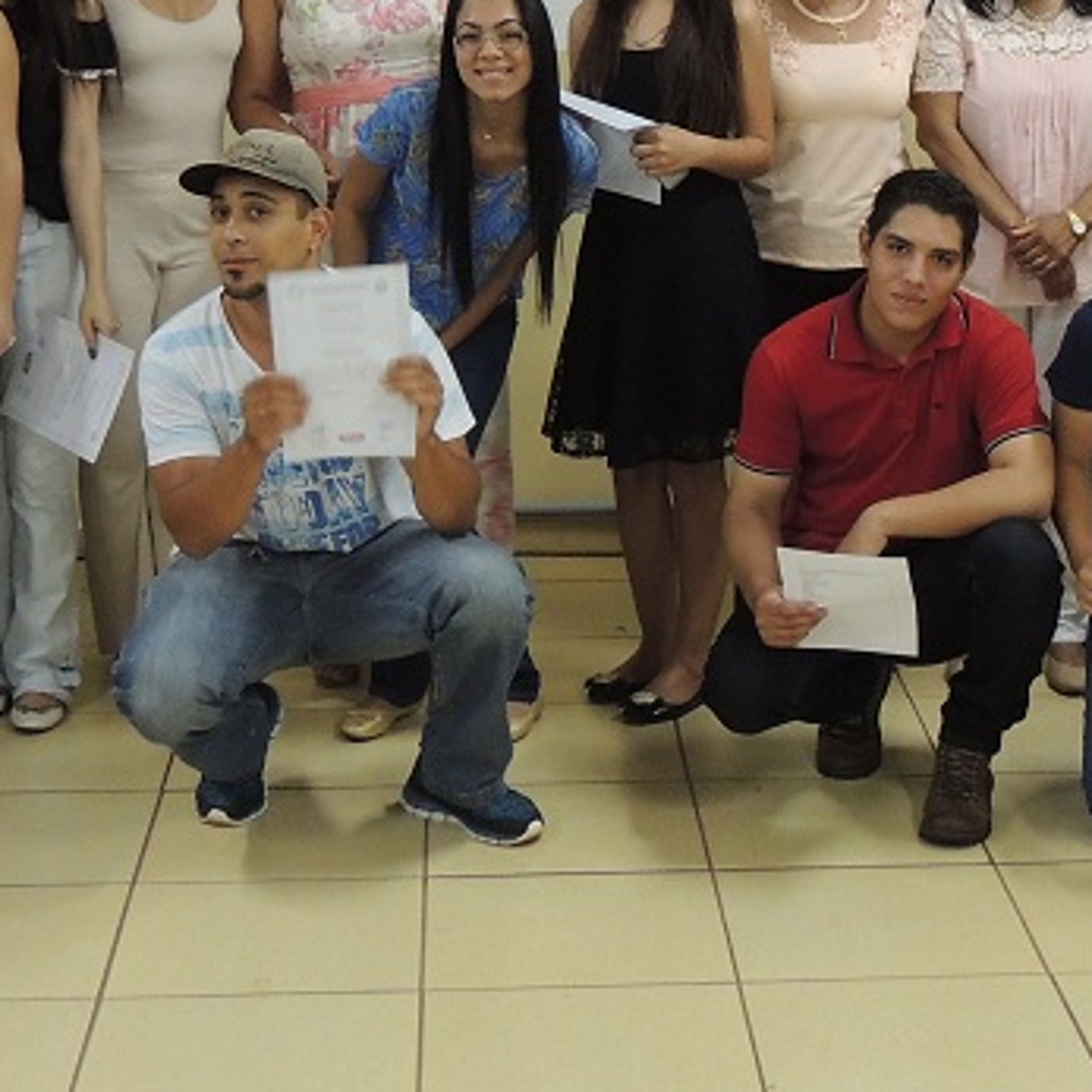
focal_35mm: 84
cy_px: 135
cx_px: 730
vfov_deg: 20.3
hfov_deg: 20.6
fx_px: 2998
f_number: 3.2
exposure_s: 1/25
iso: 400
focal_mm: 5.8
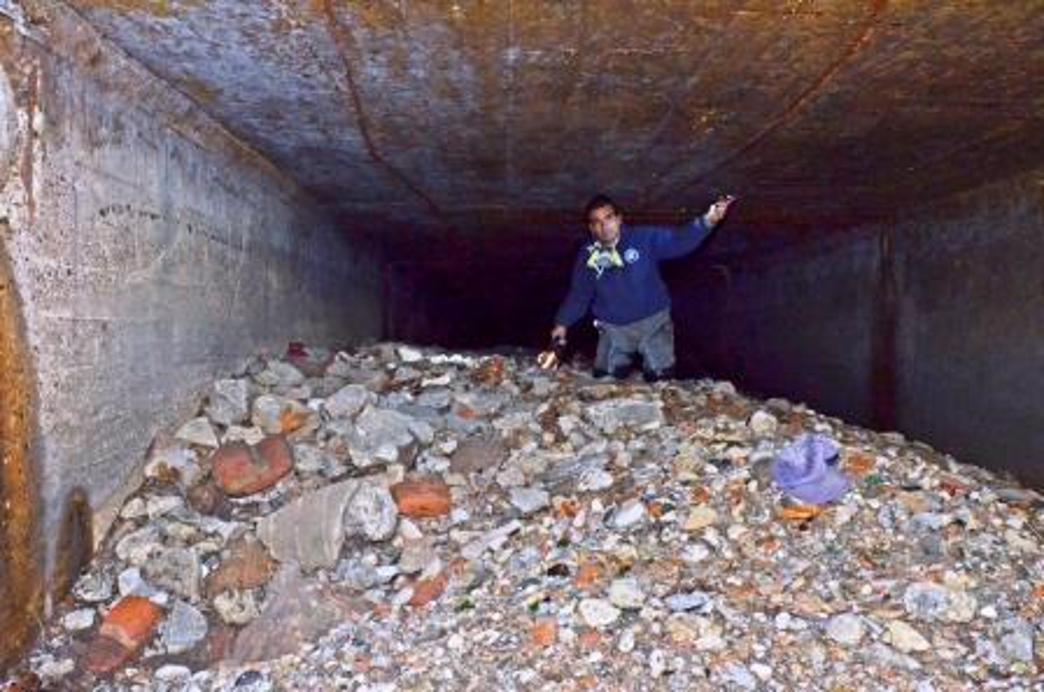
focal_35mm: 30
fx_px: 868
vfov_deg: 43.5
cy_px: 346
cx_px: 522
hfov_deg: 62.0
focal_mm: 20
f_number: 9
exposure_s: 1/60
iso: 2000
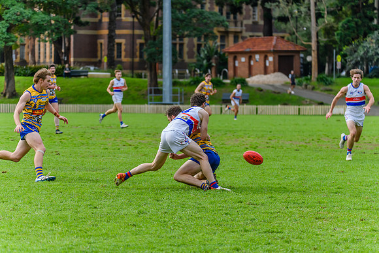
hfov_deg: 12.4
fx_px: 1747
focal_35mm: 166
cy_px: 128
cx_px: 197
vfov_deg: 8.3
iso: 1100
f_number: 5
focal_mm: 160
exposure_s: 1/1600
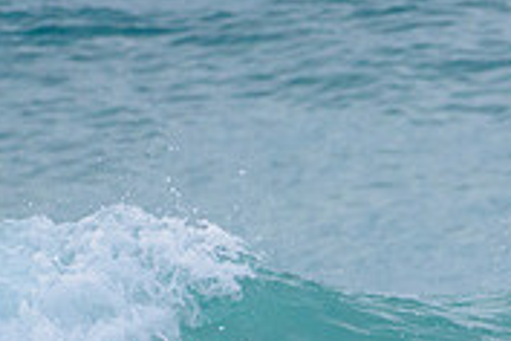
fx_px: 28458
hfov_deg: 1.0
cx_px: 696
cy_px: 494
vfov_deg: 0.7
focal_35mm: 2005
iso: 800
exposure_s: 1/1600
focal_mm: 500
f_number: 5.6
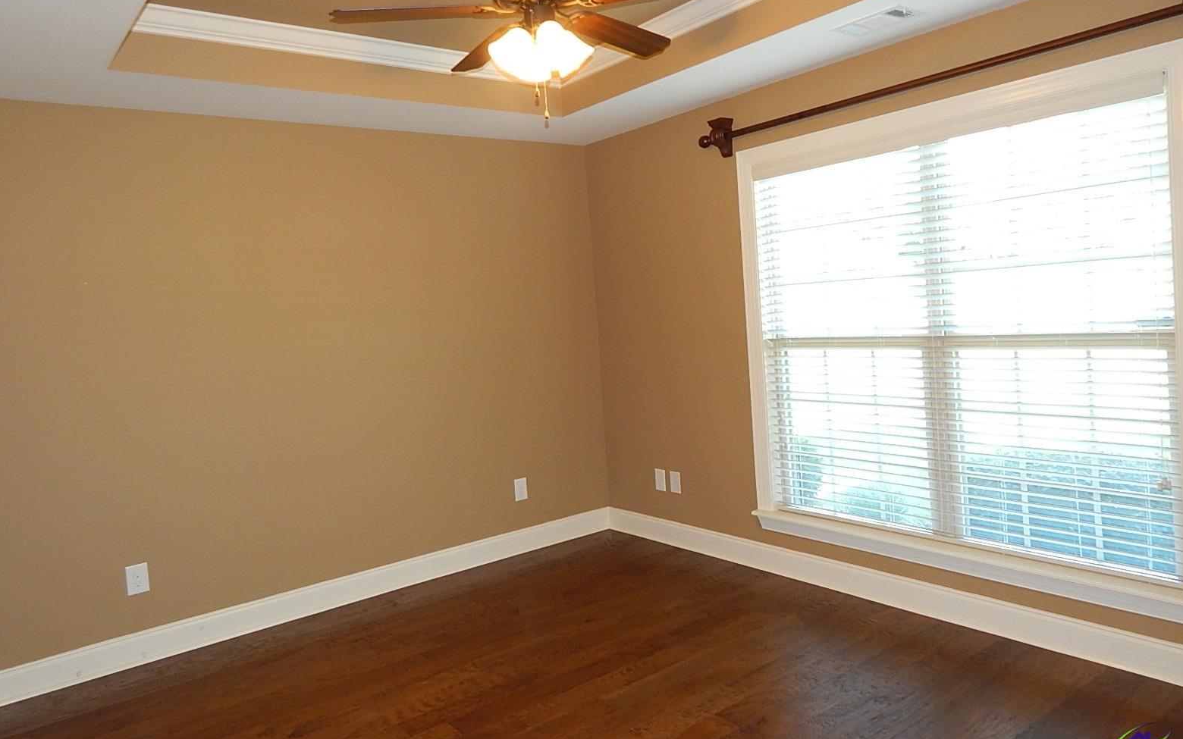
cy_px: 340
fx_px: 806
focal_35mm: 25
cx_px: 580
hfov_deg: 72.5
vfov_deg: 49.2
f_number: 3
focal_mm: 4
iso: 200
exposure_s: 1/30
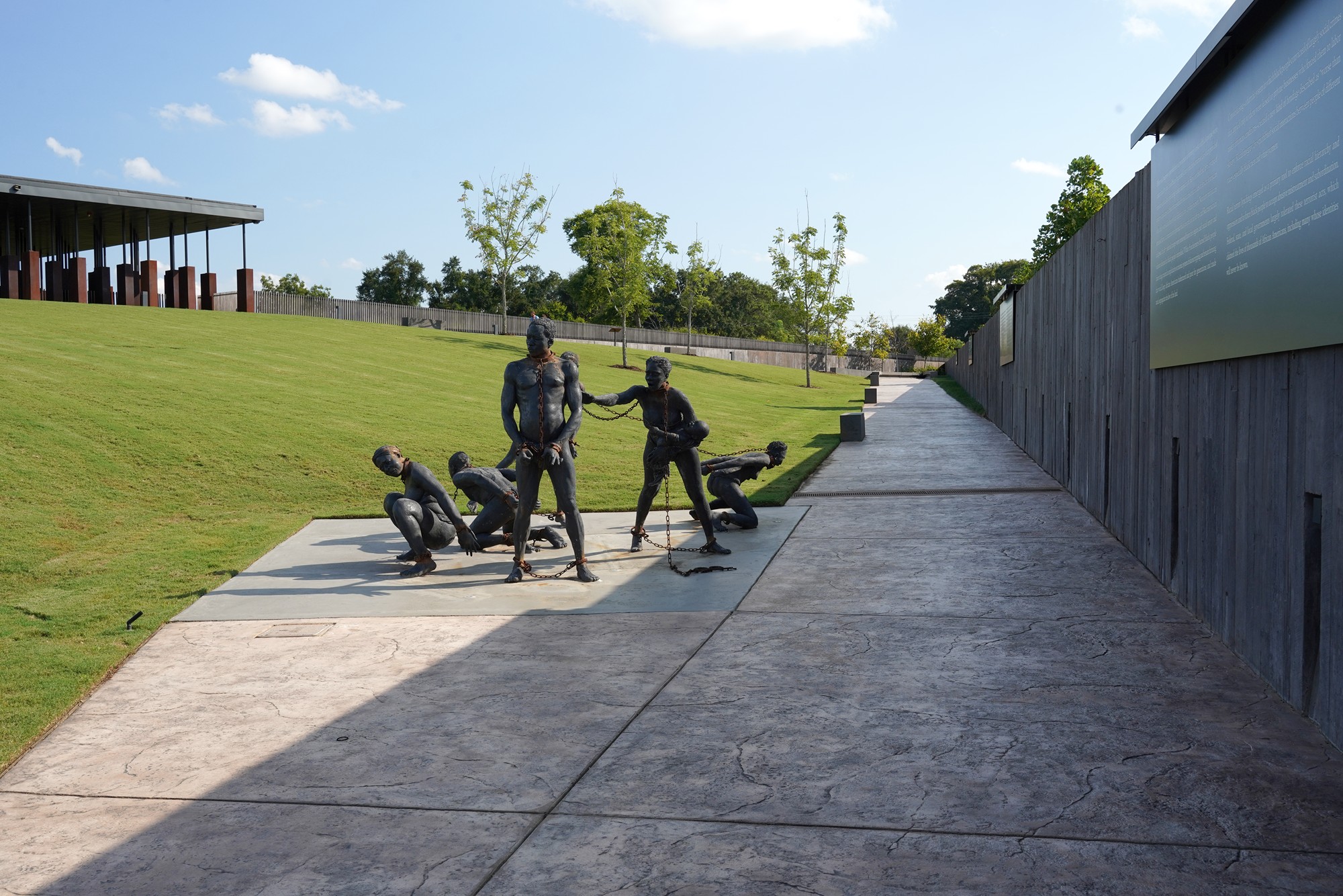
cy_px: 448
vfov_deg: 36.9
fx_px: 1343
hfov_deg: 53.1
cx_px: 672
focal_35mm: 36
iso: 400
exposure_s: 1/100
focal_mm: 36
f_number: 13
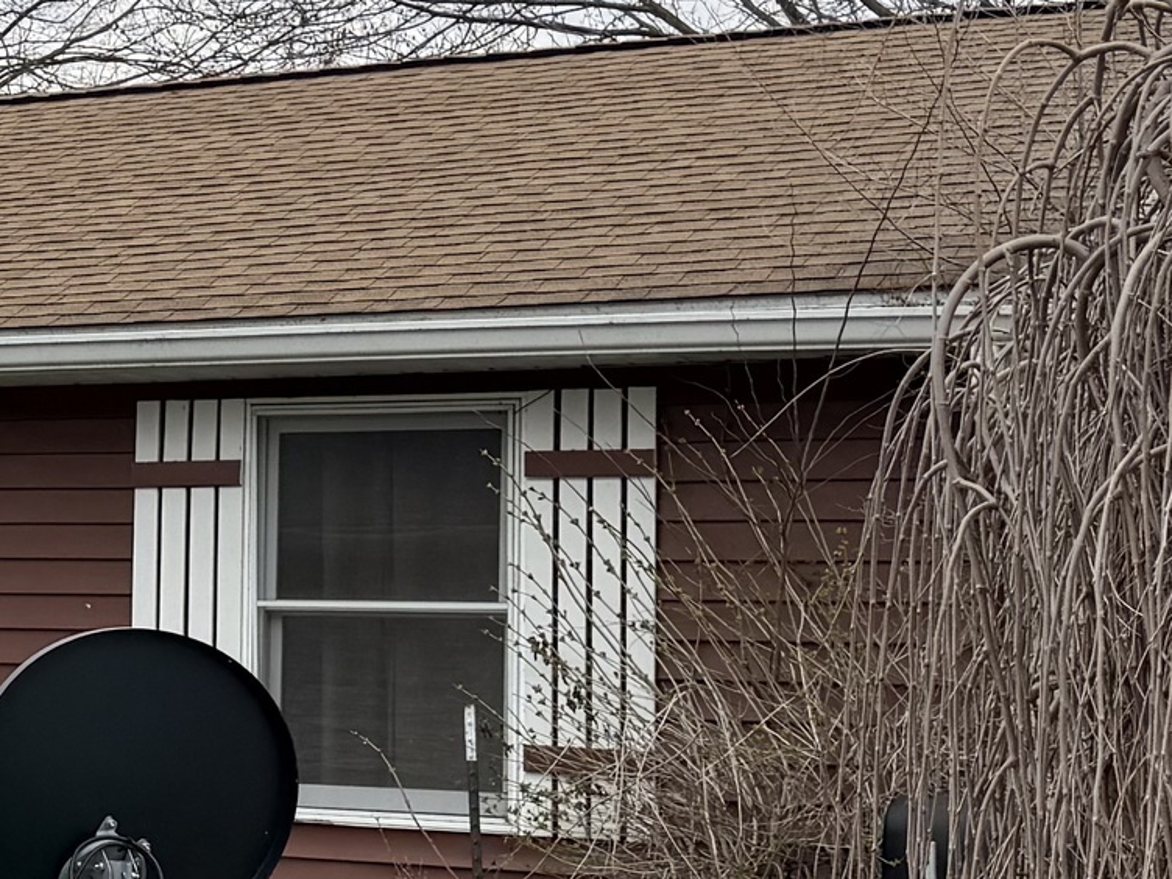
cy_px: 472
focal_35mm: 98
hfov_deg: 18.5
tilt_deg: +6.1
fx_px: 3318
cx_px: -401
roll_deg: -2.5
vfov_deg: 15.1
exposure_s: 1/1770
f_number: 1.78
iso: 80
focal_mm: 6.76
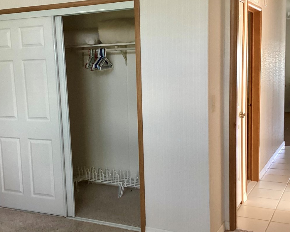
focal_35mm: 49
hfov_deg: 37.9
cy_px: 121
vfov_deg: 30.8
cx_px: 112
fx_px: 420
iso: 320
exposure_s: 1/50
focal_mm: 3.3
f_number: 2.4
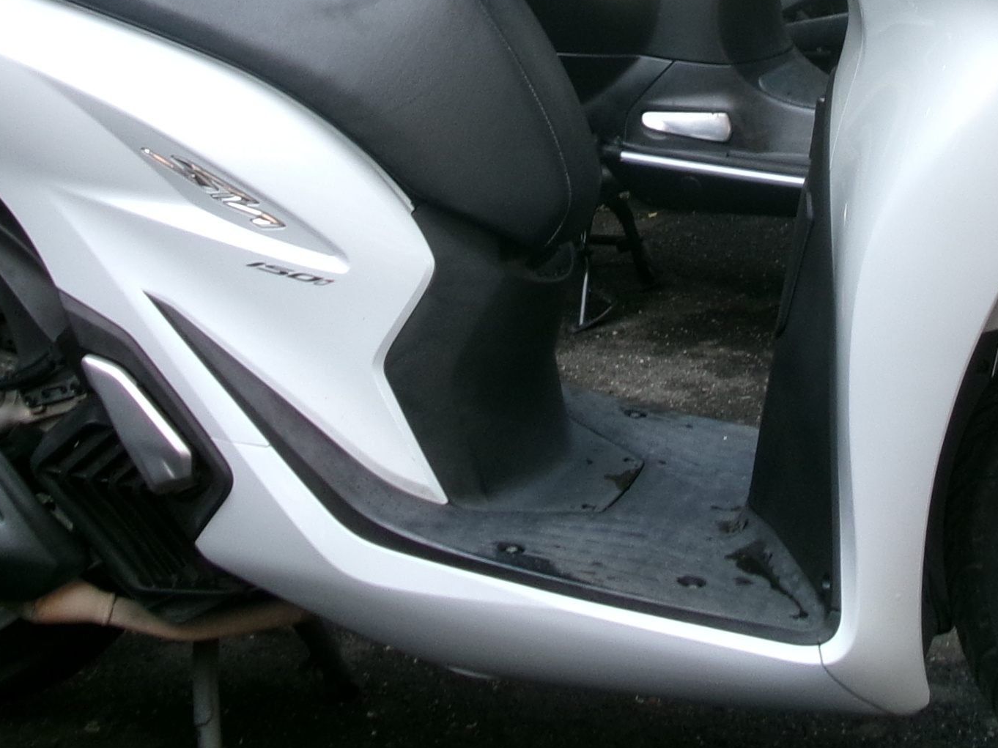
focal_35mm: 75
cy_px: -99
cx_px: 534
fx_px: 2162
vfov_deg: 18.8
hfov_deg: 26.0
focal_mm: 5.1
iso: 100
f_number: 3.9
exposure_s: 1/210
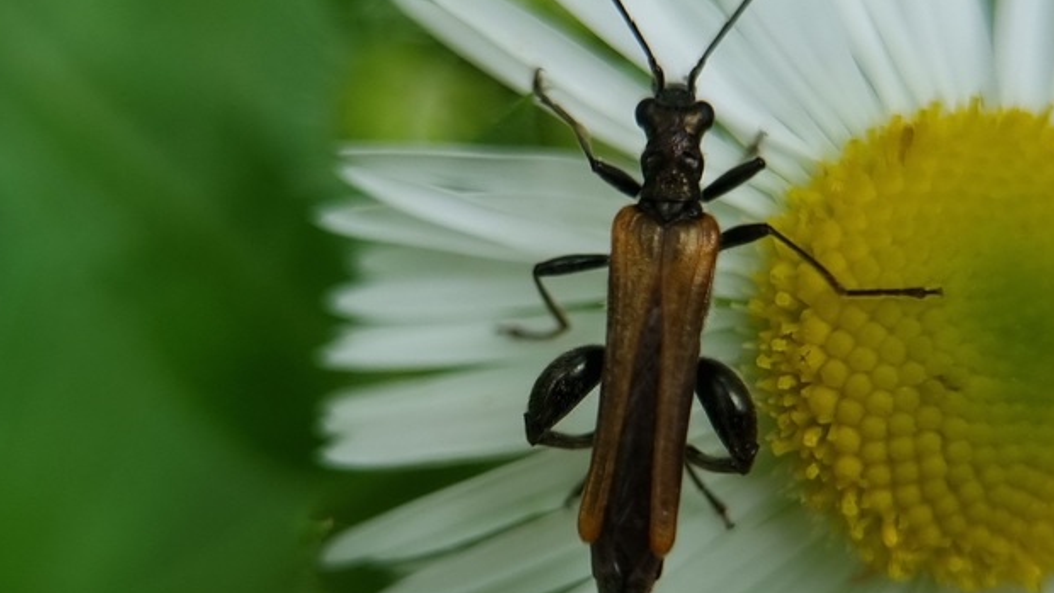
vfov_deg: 30.4
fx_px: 1090
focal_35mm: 39
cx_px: 652
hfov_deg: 51.1
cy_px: 262
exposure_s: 1/100
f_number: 1.8
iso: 64
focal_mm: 5.4
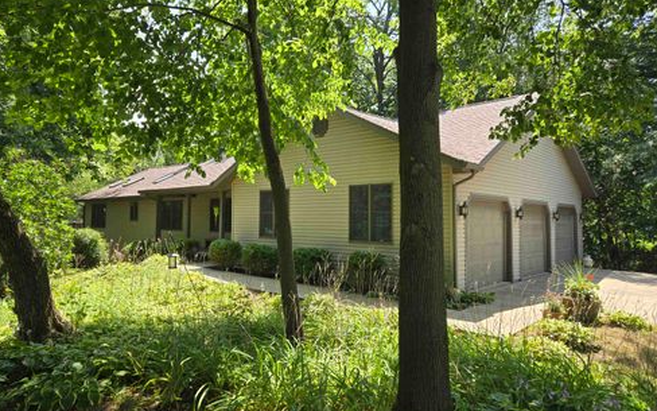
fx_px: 448
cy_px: 200
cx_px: 327
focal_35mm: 25
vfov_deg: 49.3
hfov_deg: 72.5
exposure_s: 1/391
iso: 25
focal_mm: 5.4
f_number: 1.8
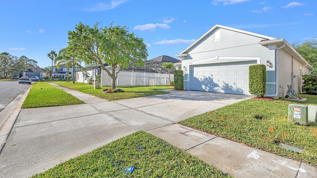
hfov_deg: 99.4
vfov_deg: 66.6
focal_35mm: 16
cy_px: 73
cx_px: 161
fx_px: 135
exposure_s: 1/100
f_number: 7.1
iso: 100
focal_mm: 10
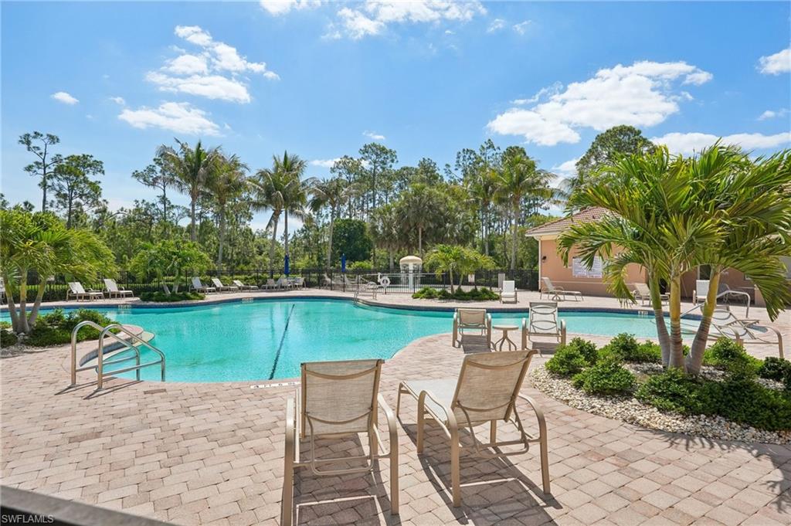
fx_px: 439
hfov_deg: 84.0
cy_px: 263
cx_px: 396
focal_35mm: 20
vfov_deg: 61.8
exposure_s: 1/1600
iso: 400
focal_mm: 20
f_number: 8
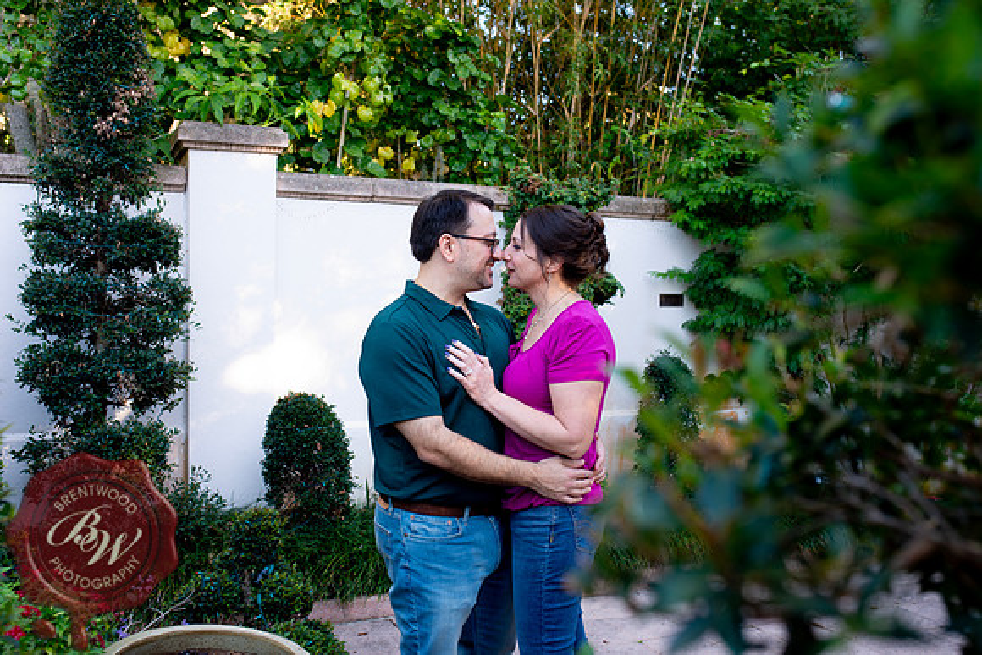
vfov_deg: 37.9
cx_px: 491
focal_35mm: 35
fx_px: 955
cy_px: 328
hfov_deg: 54.4
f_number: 4.5
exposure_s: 1/40
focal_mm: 35
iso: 125
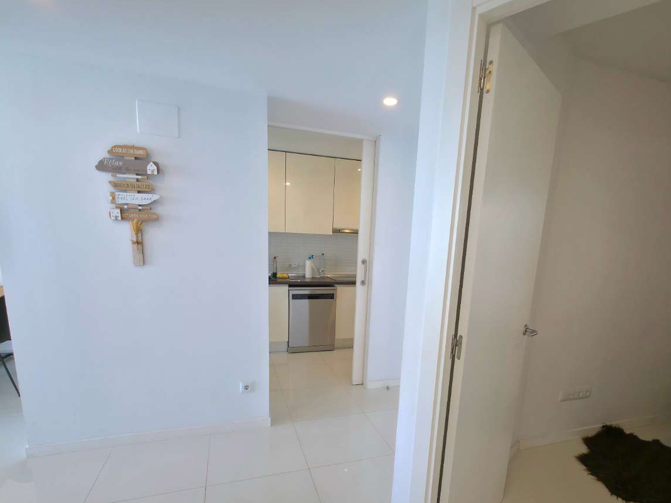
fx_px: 329
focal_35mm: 17
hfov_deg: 91.0
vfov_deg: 73.5
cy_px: 314
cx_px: 350
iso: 32
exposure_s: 1/50.3
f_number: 1.9
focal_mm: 2.2
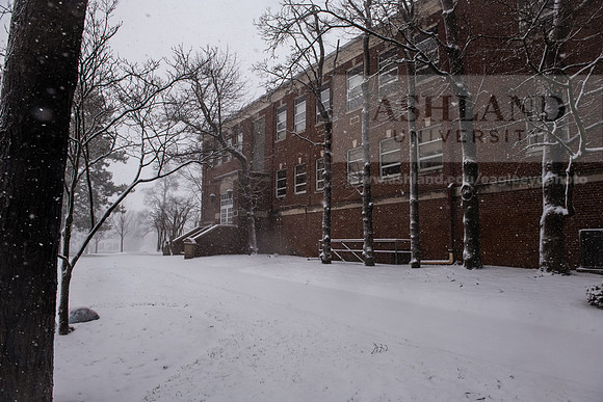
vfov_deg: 53.2
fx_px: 402
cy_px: 201
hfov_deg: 73.7
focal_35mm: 24
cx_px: 302
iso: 1000
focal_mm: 24
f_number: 6.3
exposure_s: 1/640
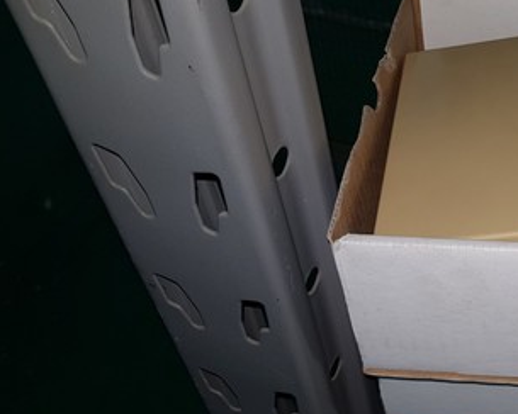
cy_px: 300
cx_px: 506
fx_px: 767
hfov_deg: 34.3
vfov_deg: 29.9
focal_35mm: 50
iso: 50
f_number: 1.7
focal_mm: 4.2
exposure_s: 1/100
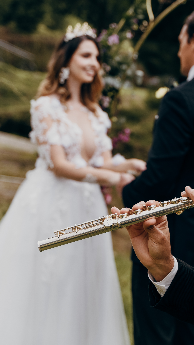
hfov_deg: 15.6
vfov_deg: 27.9
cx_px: 201
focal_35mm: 76
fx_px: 695
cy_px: 172
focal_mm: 48
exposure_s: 1/640
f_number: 2.8
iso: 125
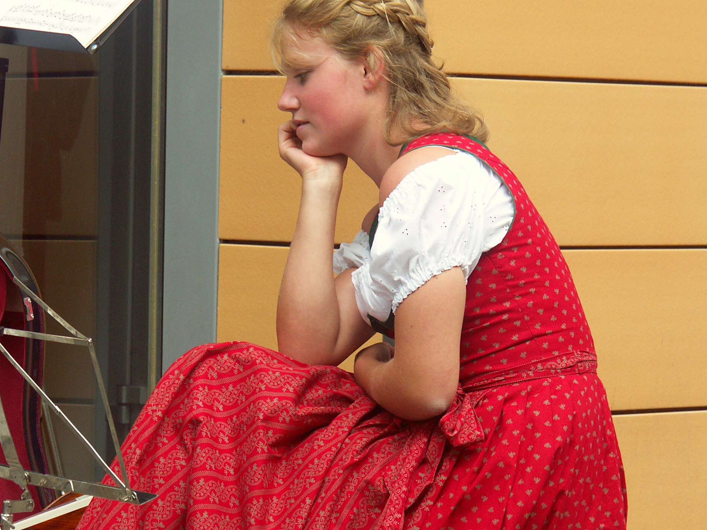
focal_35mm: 200
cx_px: 300
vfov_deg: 7.4
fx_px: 4085
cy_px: 267
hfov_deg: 9.9
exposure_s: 1/320
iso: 100
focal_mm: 37.03
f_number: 4.5
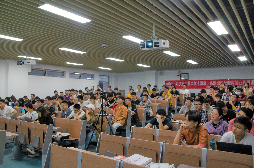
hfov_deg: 62.0
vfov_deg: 43.4
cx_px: 127
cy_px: 84
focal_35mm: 30
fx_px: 211
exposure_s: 1/40
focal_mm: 20
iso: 500
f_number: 5
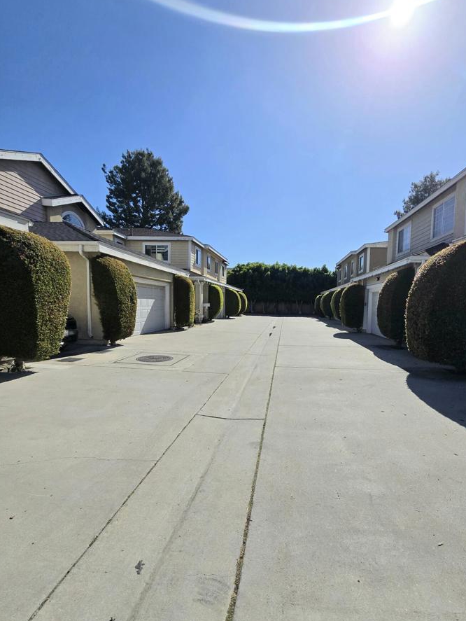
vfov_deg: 98.1
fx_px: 269
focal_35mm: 15
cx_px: 262
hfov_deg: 81.4
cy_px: 328
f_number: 2.2
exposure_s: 1/10000
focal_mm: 2.2
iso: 50
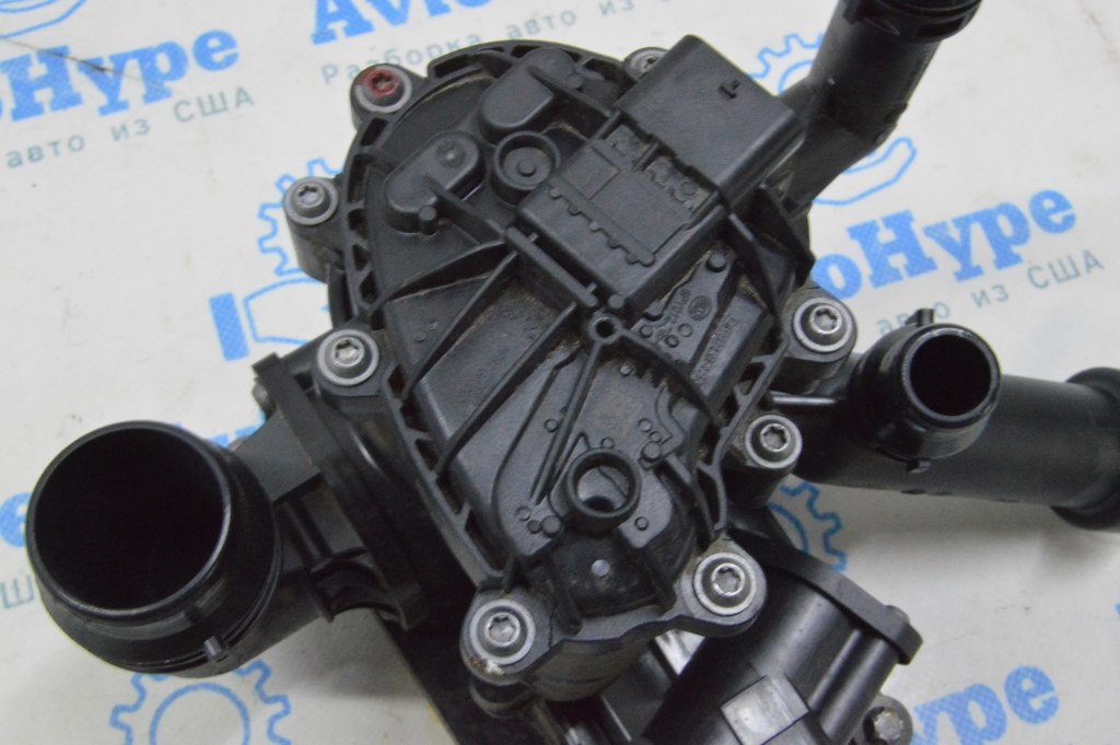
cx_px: 560
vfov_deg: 29.8
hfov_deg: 43.6
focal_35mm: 45
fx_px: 1399
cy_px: 372
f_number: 20
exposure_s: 1/20
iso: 6400
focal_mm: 30
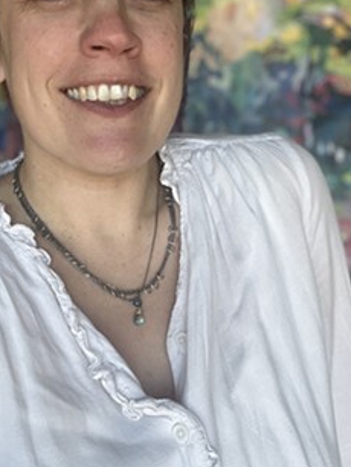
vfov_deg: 40.3
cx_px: 171
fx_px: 635
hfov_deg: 30.9
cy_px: 197
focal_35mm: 47
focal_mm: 2.7
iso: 100
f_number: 2.2
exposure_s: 1/95
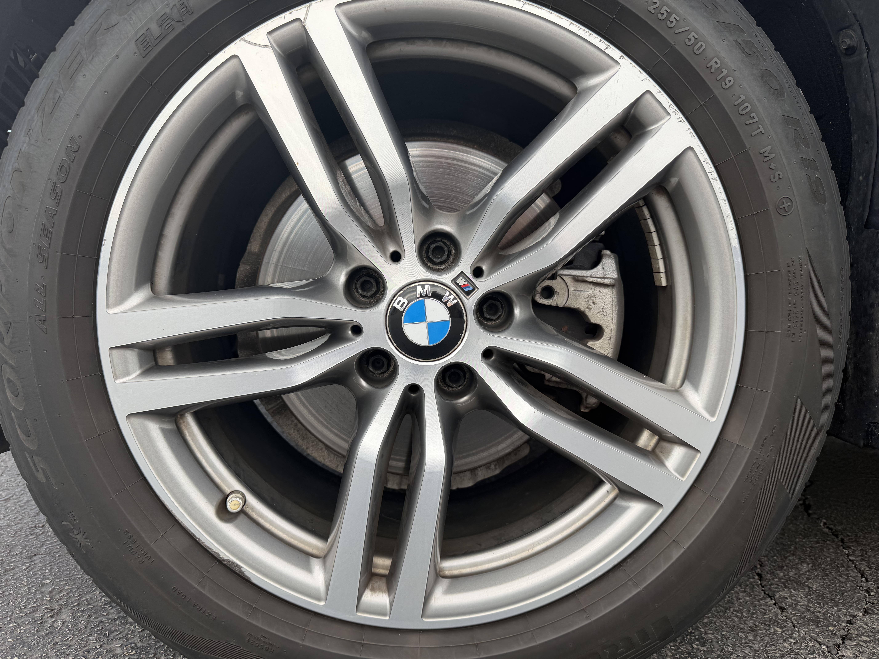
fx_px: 609
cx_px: 440
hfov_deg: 71.6
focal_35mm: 24
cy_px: 330
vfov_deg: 56.8
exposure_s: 1/979
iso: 80
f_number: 1.78
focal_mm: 6.76
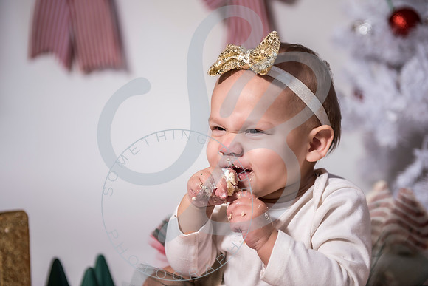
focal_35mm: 75
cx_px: 199
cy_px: 133
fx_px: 892
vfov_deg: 18.2
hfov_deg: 27.0
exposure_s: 1/125
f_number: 2.8
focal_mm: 70
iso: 100
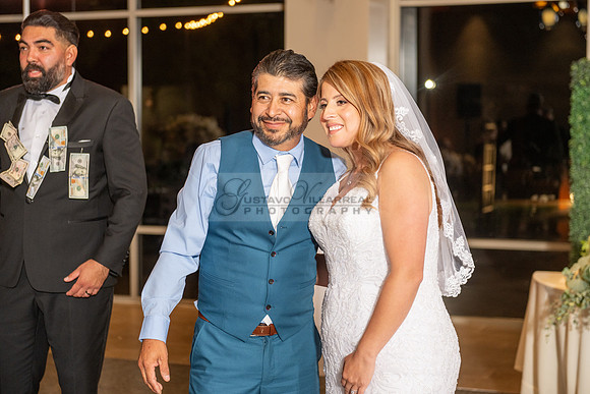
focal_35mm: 70
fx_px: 1147
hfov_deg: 28.8
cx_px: 295
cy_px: 197
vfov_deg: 19.5
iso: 800
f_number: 3.5
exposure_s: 1/160
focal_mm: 70
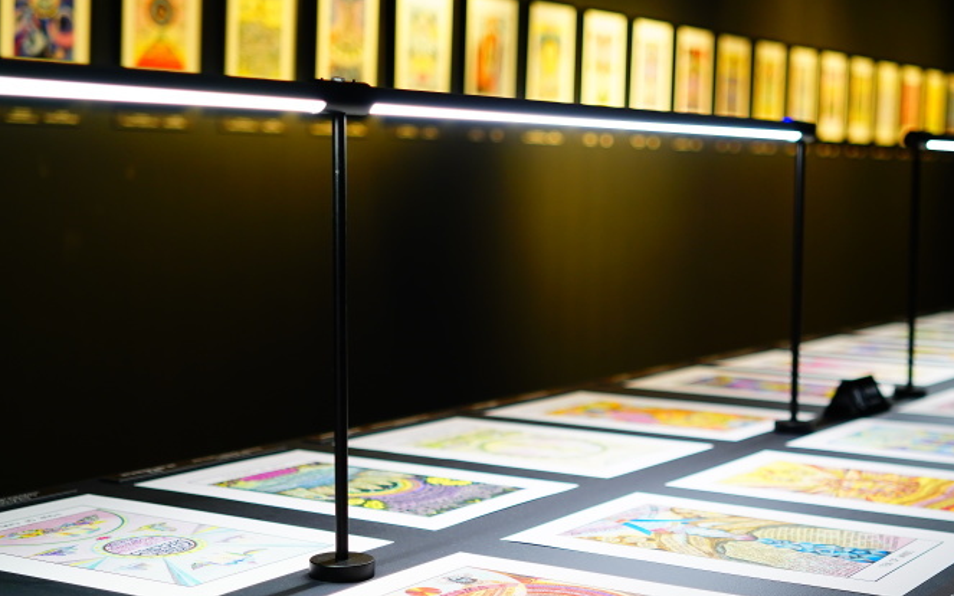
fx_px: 1638
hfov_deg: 32.4
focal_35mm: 63
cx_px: 576
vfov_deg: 20.6
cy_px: 281
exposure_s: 1/60
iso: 400
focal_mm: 40
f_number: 2
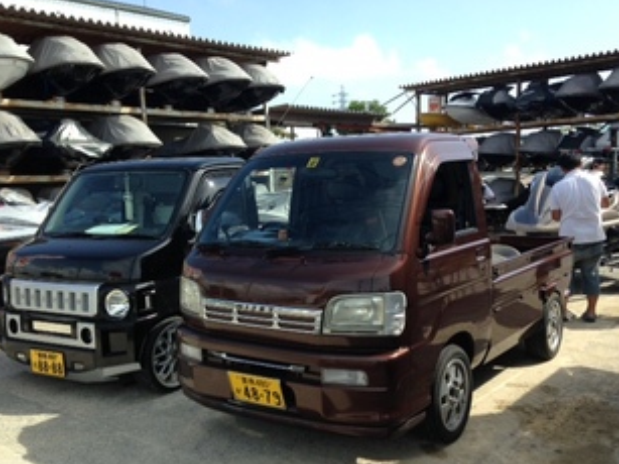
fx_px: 679
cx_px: 329
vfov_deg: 37.6
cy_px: 259
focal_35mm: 38
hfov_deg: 49.0
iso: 50
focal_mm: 4.13
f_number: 2.4
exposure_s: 1/821
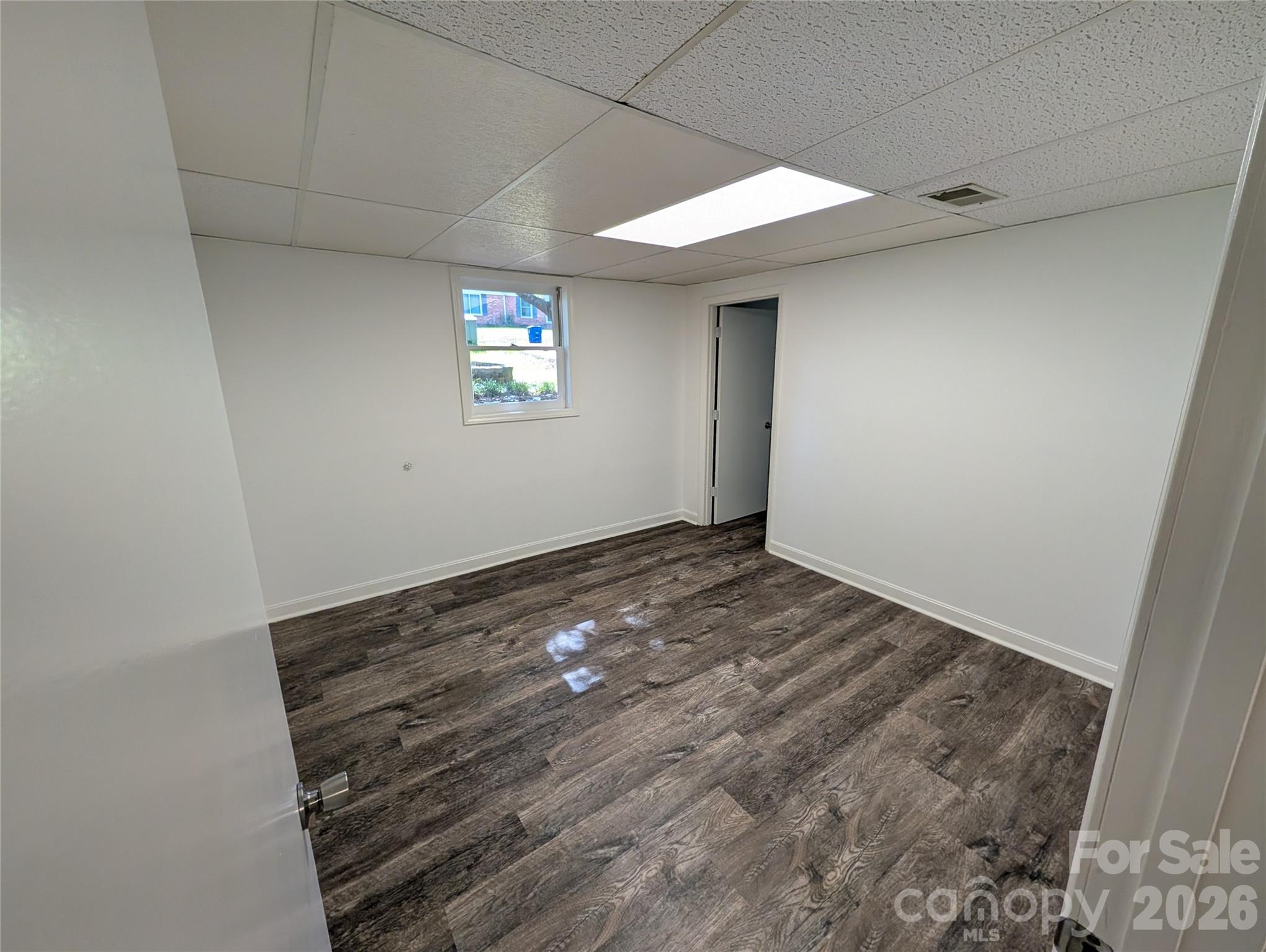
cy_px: 476
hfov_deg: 110.5
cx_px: 633
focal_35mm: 12
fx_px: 439
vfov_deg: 94.6
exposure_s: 1/164
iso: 45
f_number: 1.7
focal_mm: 2.02
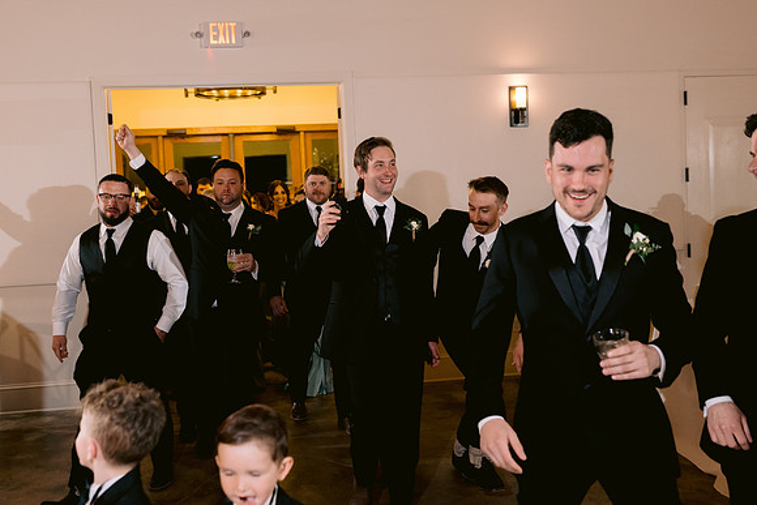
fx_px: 798
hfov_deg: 50.7
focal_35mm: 38
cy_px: 237
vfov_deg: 35.1
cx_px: 350
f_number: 3.2
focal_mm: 35
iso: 1600
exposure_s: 1/125
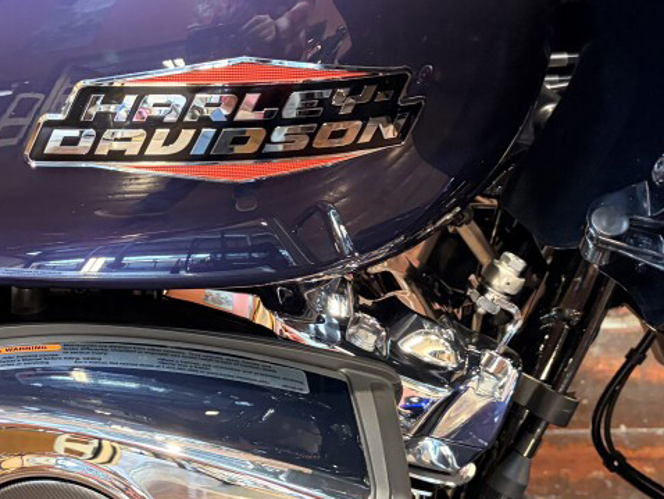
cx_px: 147
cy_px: 246
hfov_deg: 32.4
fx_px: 1113
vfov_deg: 25.3
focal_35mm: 58
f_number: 1.6
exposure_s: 1/40
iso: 400
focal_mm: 5.96
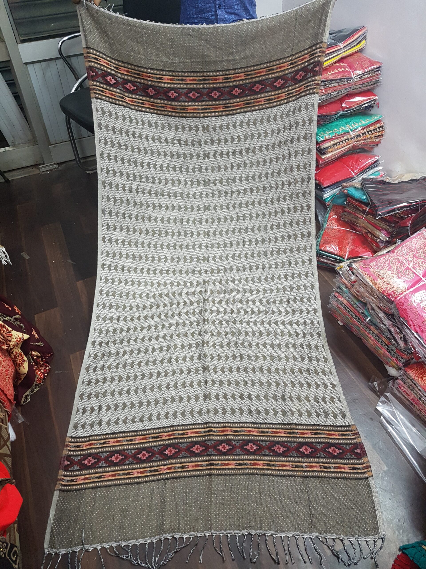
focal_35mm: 26
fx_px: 427
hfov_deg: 53.1
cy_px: 284
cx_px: 213
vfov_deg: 67.3
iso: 200
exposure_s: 1/11
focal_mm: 4.2
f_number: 1.7
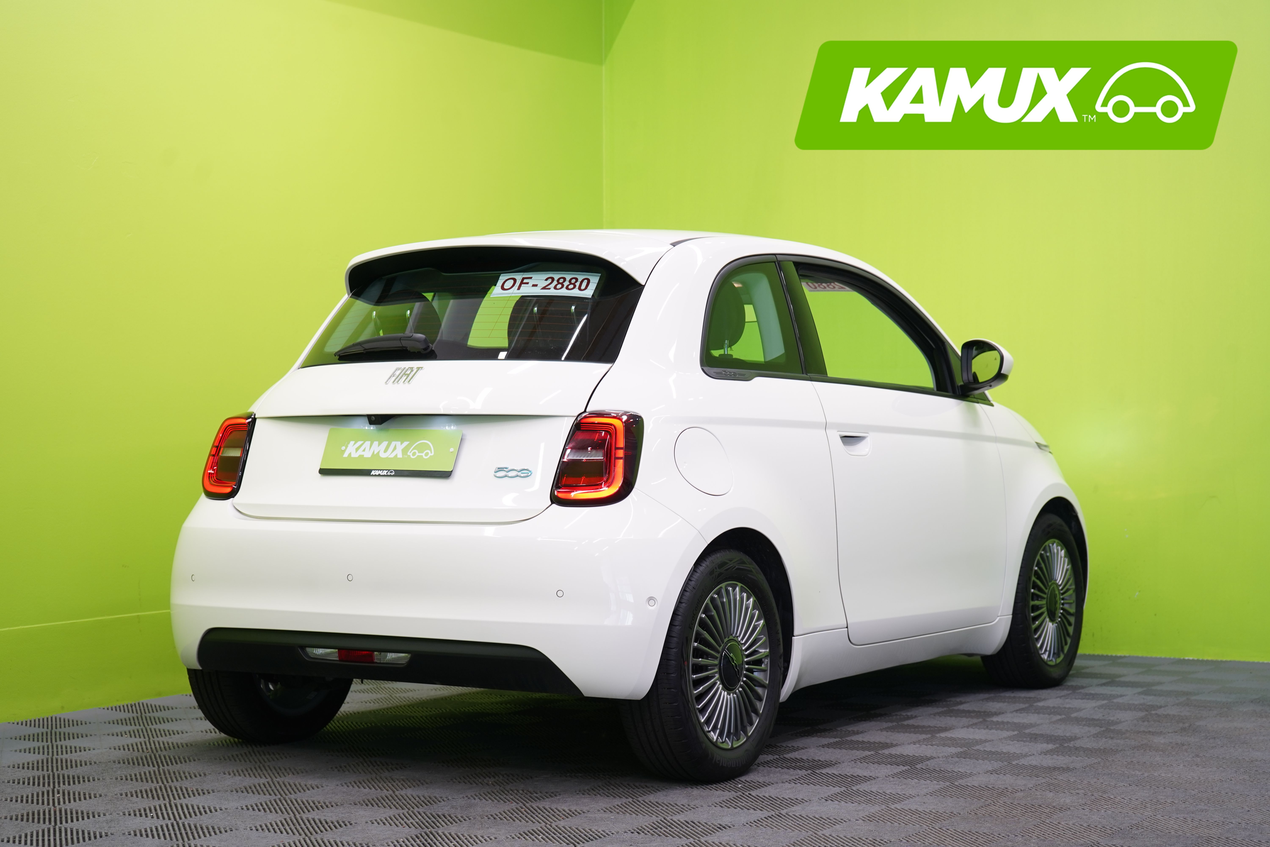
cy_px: 424
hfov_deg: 31.9
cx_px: 635
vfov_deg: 21.6
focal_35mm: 63
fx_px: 2222
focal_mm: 63
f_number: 5.6
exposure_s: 1/30
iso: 400
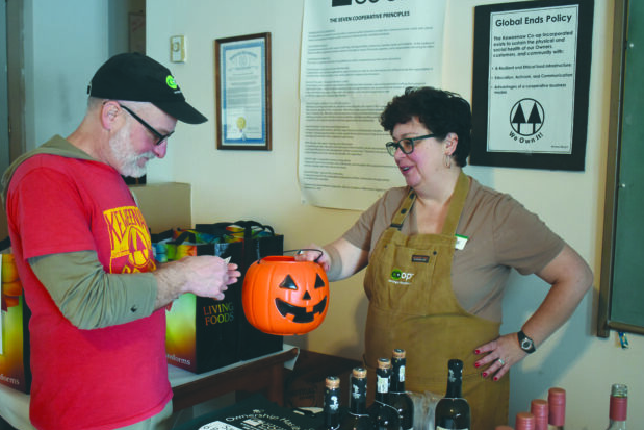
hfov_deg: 48.4
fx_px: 716
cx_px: 291
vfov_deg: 33.4
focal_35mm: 40
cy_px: 226
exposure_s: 1/60
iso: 1400
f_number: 3.8
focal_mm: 22
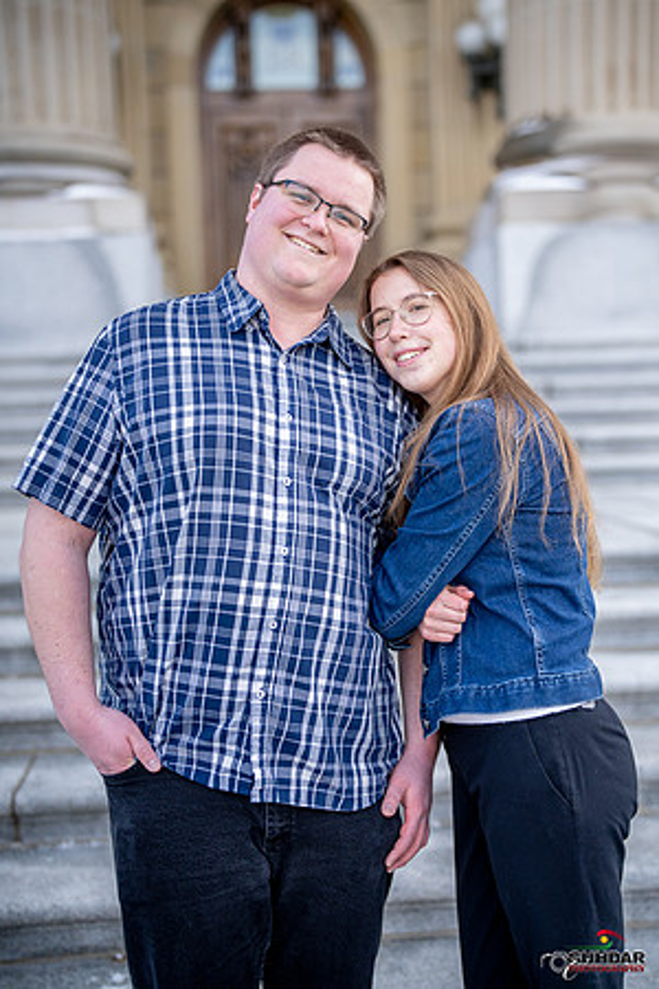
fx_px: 1373
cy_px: 494
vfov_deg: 39.6
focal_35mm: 50
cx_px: 330
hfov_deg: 27.0
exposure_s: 1/6400
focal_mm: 50
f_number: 1.8
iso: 1250
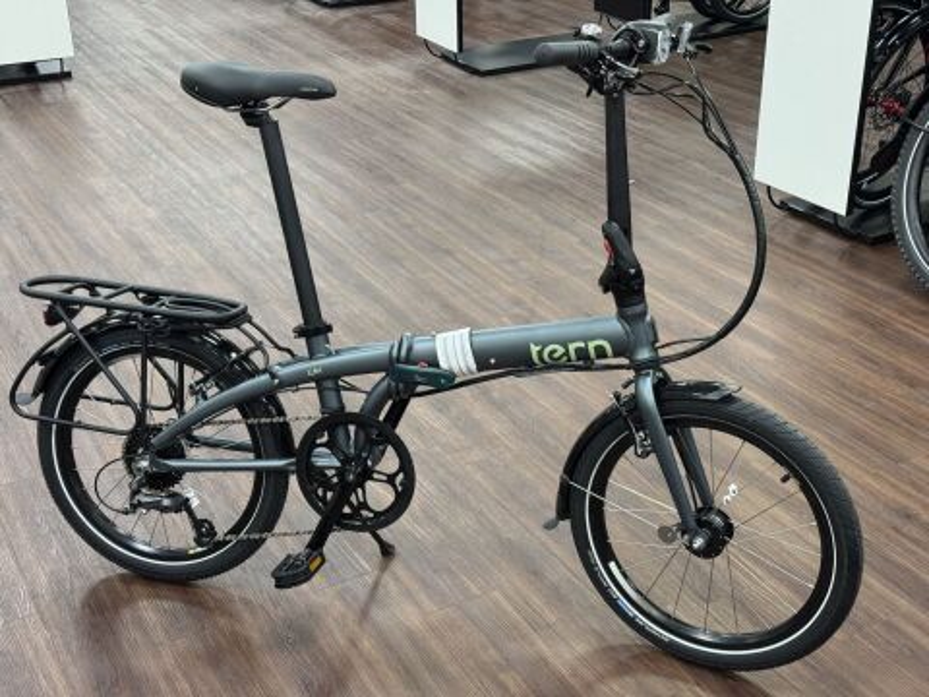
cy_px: 348
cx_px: 464
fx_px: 1288
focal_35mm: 48
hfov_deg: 39.7
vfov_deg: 30.3
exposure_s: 1/50
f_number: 1.78
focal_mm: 6.76
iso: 160
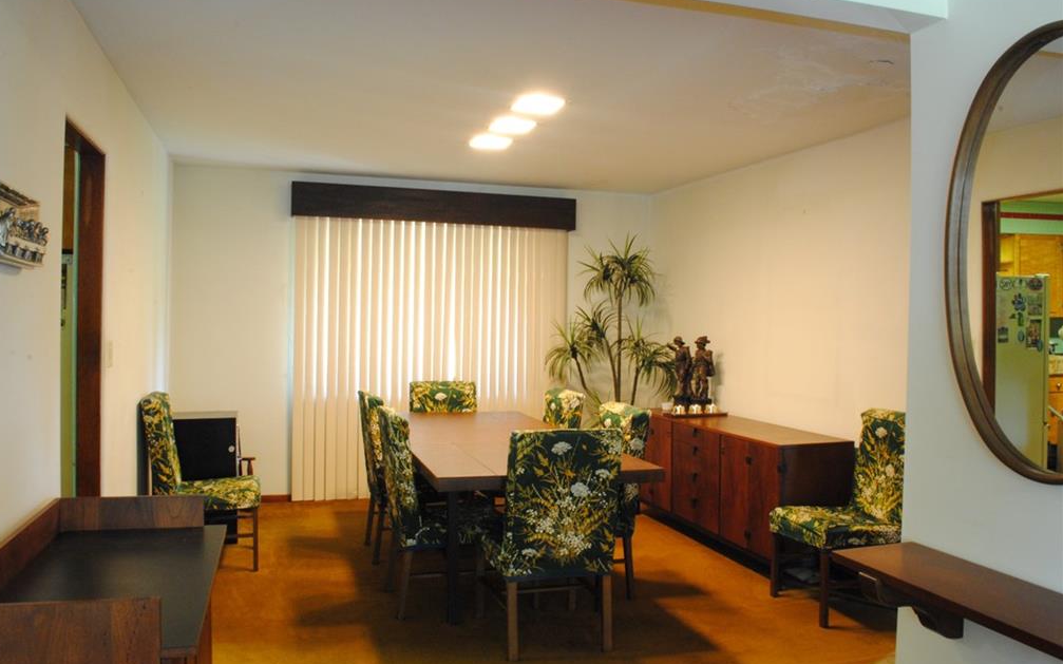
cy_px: 346
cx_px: 524
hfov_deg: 66.5
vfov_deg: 44.5
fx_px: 811
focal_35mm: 28
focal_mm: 18
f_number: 22
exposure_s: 2.5
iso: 800
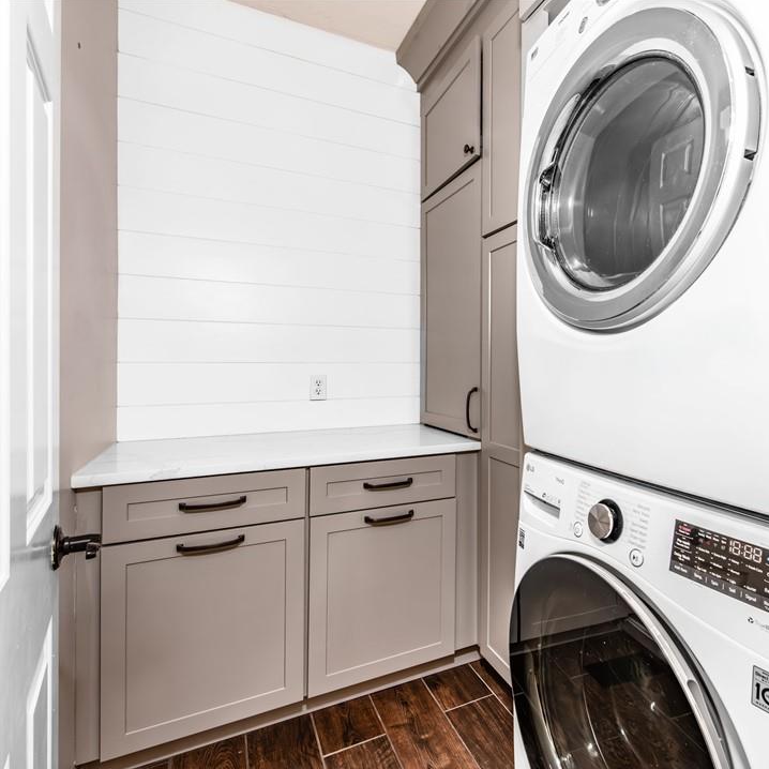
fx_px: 452
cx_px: 479
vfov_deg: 80.7
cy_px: 386
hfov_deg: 79.3
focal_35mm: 18
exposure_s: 1/13
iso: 1000
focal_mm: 14
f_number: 10
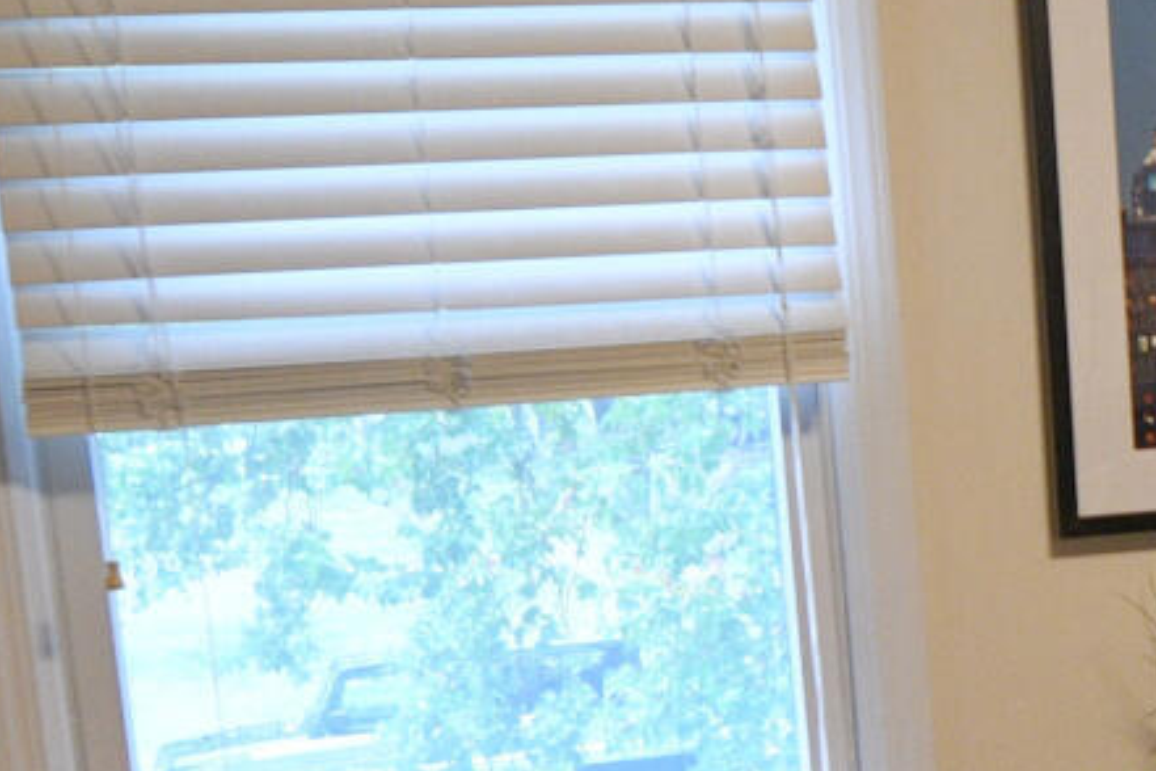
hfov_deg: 18.5
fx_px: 3275
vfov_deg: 13.2
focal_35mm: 102
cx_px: 1531
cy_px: 781
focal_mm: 15
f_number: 3.2
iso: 800
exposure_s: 1/40
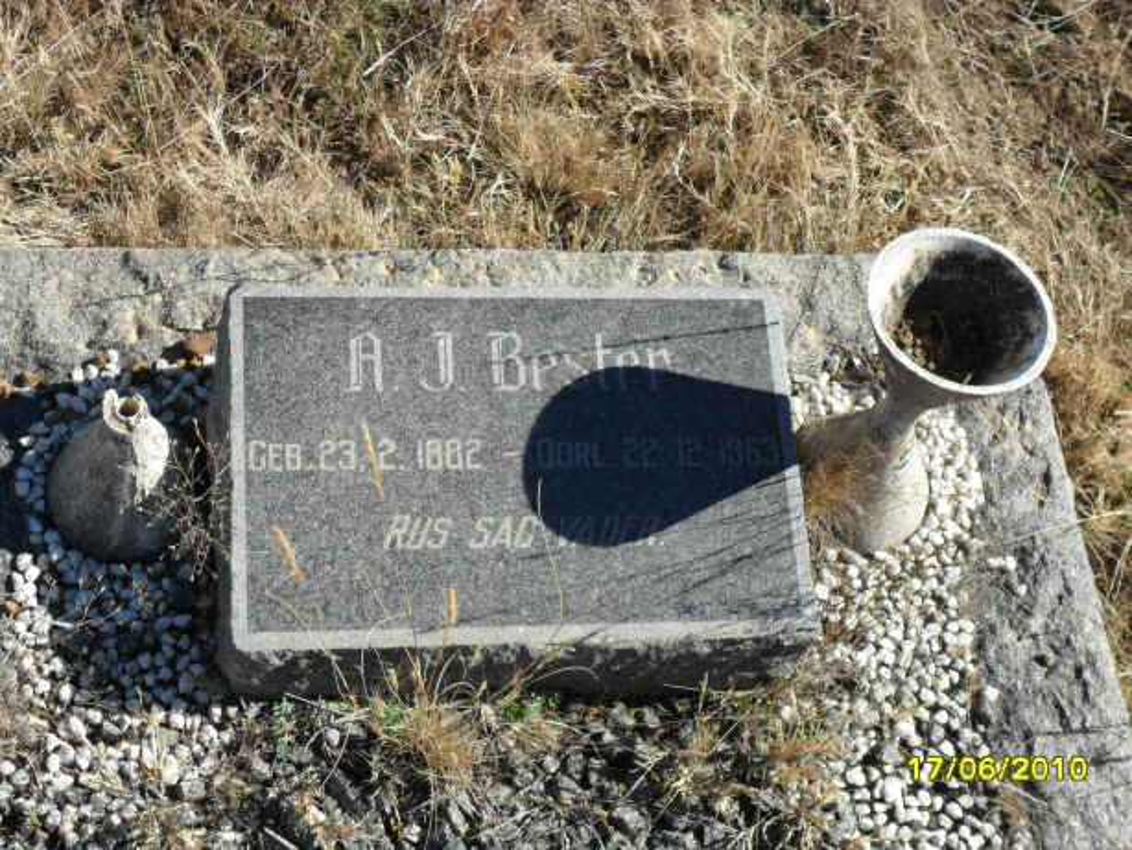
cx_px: 566
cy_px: 425
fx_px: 1701
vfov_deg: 28.1
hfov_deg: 36.8
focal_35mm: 52
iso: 100
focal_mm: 9.3
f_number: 5
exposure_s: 1/250
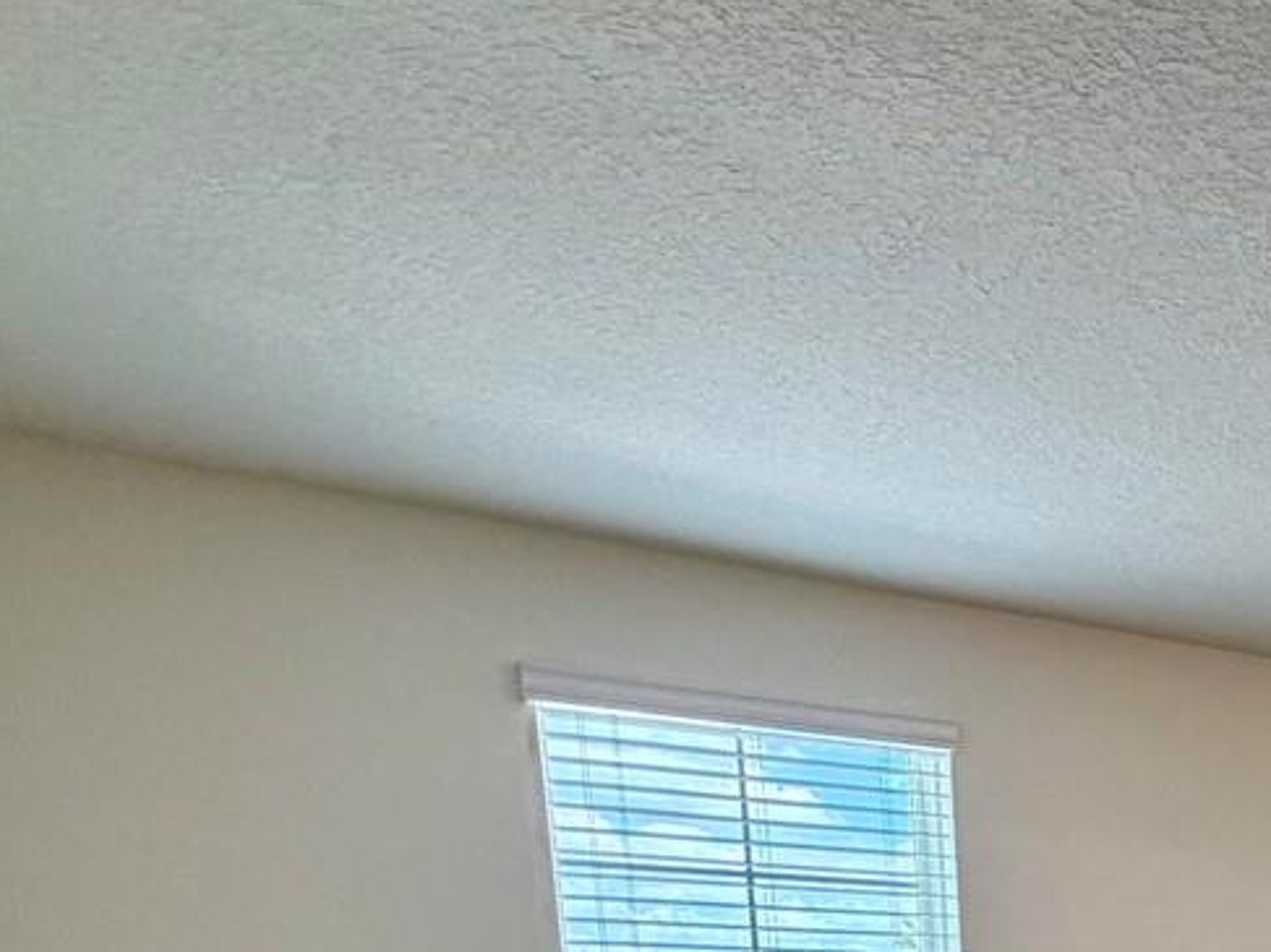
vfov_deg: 24.5
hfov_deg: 34.6
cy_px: 1424
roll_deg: +0.7
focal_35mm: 46
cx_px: 1451
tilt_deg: -12.4
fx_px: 1689
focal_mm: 2.22
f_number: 2.2
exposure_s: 1/120
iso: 160
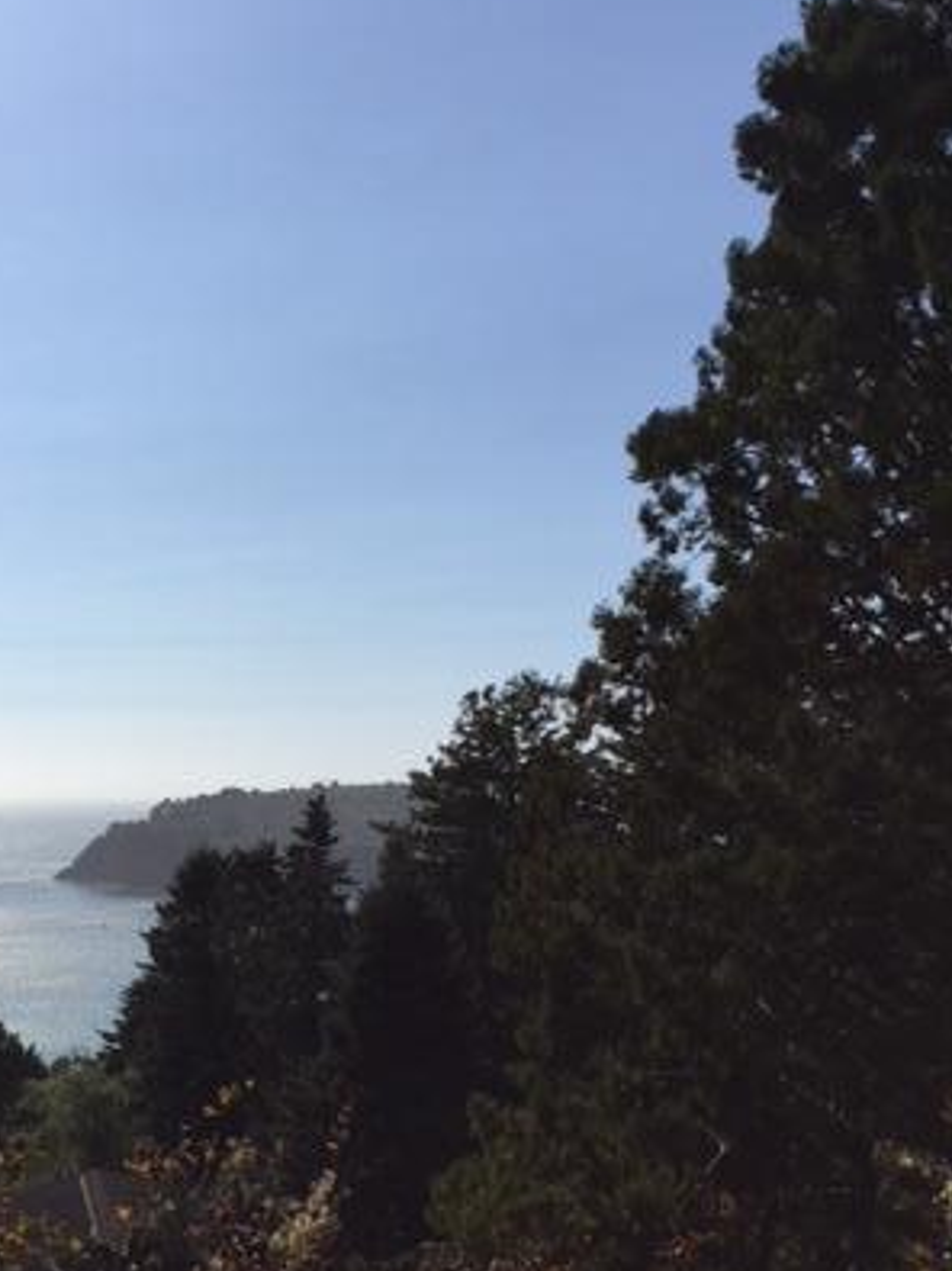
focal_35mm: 47
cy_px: 978
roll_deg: -0.7
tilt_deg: -5.6
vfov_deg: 39.2
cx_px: 183
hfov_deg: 30.1
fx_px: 1724
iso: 32
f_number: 2.2
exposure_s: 1/4405
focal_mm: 4.15
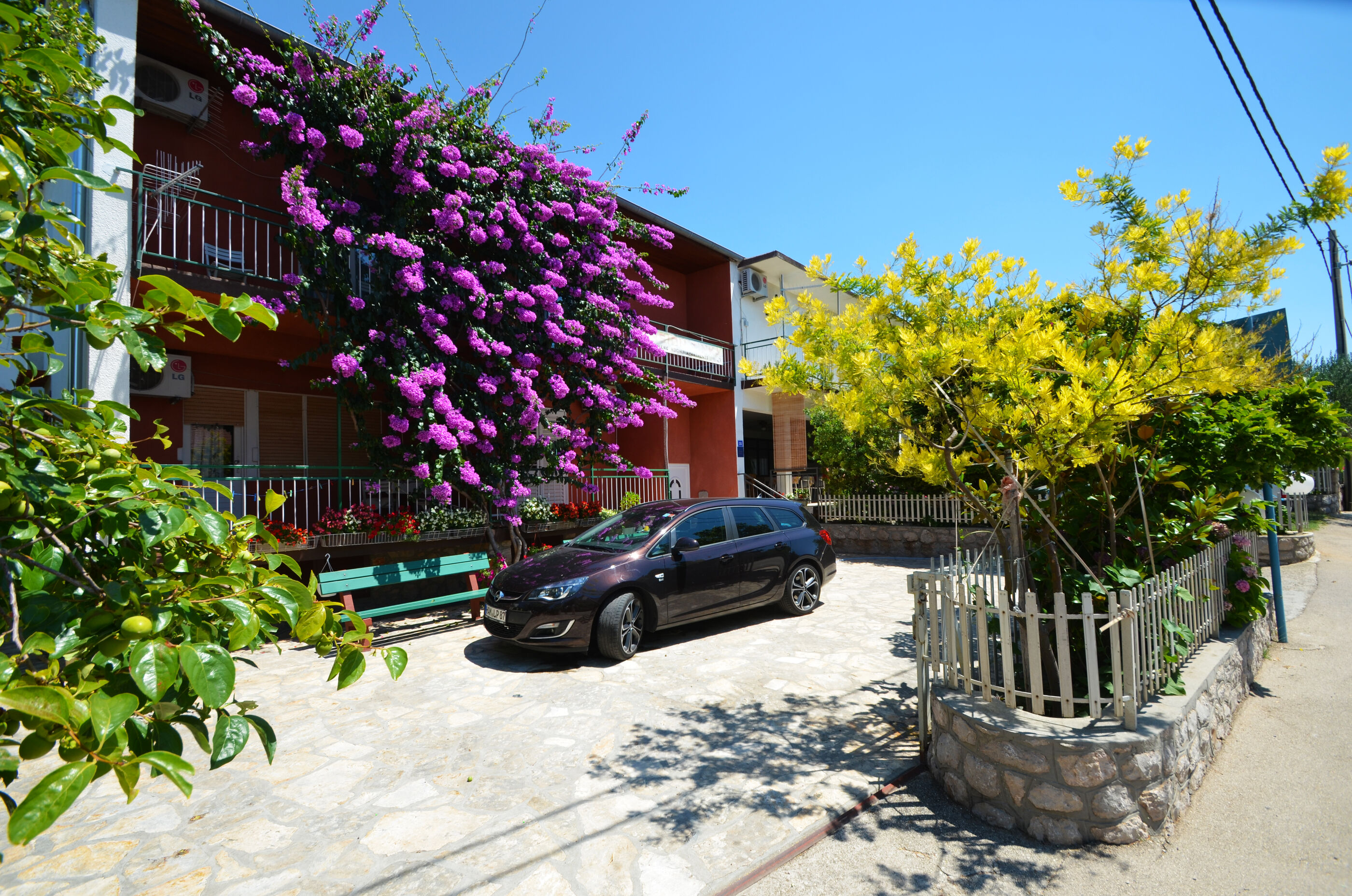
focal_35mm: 15
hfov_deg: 100.5
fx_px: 562
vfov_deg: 77.1
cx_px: 676
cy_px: 448
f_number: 8
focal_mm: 10
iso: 125
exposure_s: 1/250
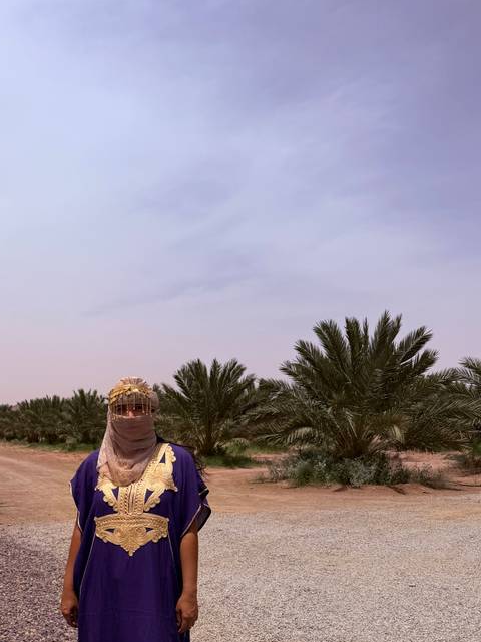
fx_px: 667
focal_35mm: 36
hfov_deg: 38.9
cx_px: 136
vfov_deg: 49.4
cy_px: 479
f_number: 1.78
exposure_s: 1/10309
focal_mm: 6.76
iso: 80
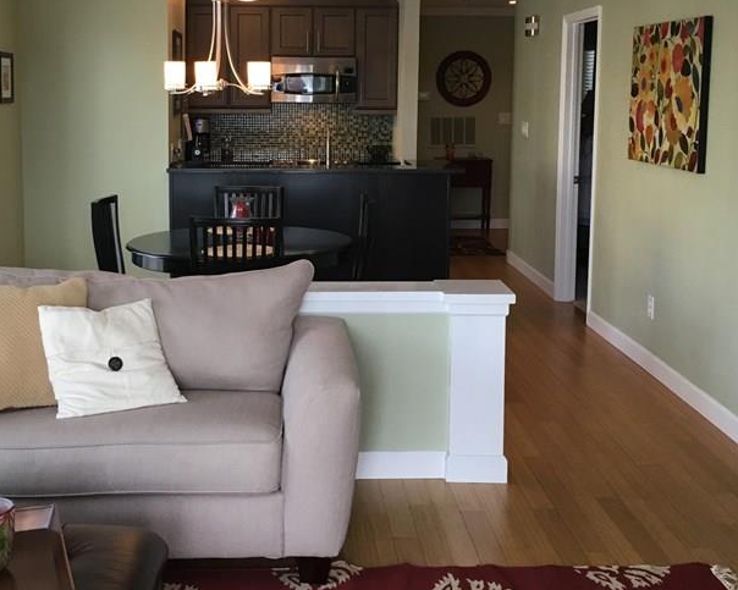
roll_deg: -1.0
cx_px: 329
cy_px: 209
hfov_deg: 38.7
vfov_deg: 31.3
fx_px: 1048
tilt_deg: -5.5
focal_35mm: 48
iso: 40
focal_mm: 4.15
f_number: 2.2
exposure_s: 1/30
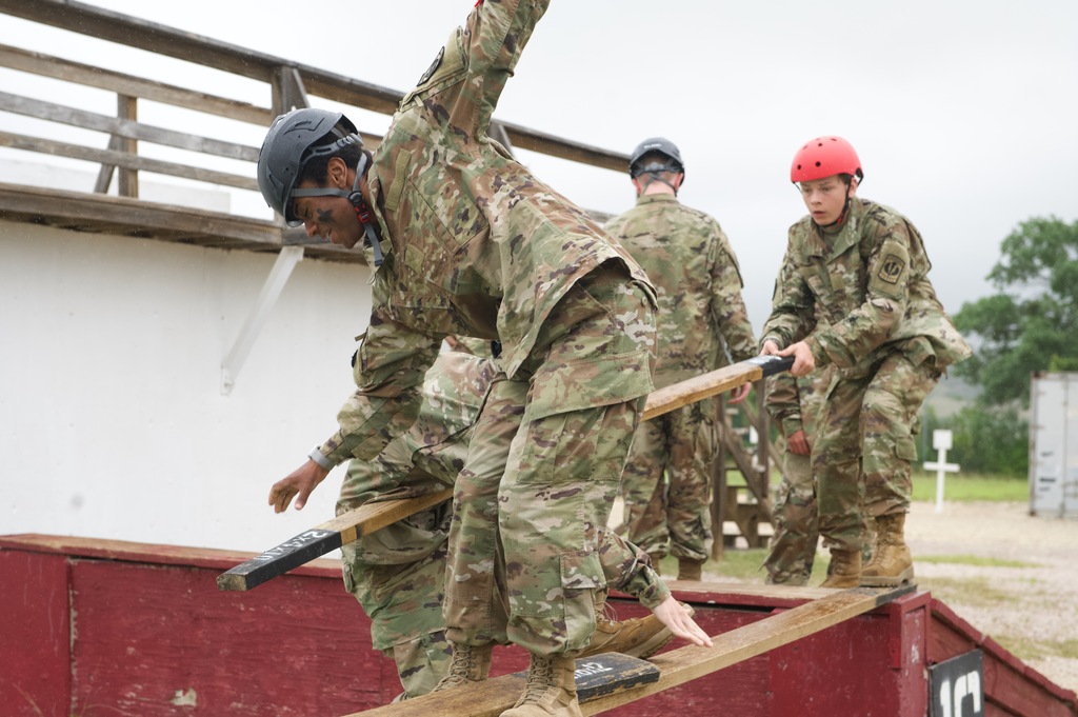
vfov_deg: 21.9
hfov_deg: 32.4
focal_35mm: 62
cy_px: 358
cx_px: 539
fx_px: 1855
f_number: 5.6
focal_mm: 62
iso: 800
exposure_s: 1/640
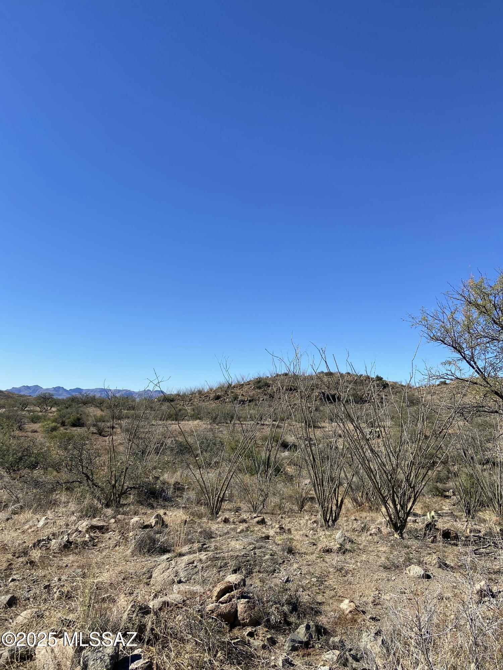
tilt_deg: +8.2
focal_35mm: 26
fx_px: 504
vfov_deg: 67.3
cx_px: 252
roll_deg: -3.3
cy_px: 335
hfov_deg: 53.1
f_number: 1.8
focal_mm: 4.25
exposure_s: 1/2688
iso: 32
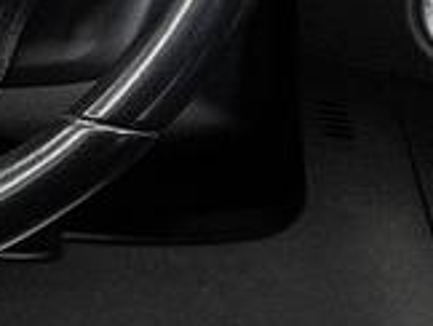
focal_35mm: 205
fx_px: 2568
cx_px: 906
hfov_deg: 9.0
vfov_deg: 7.0
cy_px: -307
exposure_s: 1/50
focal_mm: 24
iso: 800
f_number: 4
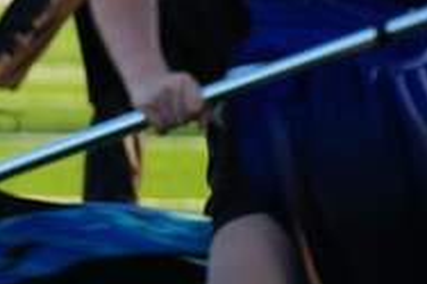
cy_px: -249
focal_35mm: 1092
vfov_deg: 1.3
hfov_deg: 1.9
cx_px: -731
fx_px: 12941
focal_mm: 200
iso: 100
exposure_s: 1/250
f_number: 4.5
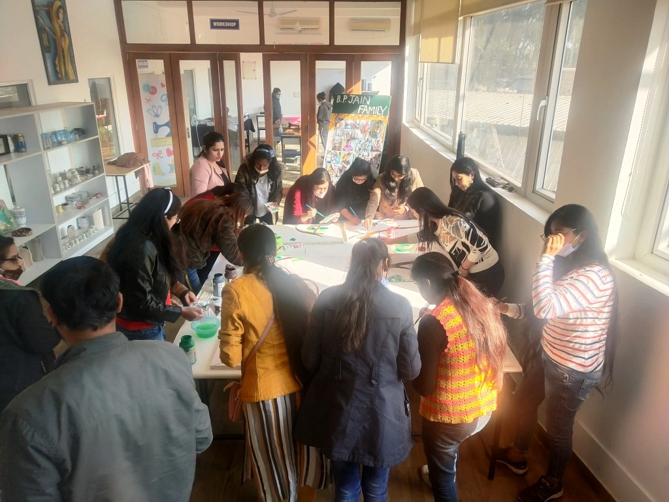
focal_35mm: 30
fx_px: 580
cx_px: 334
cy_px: 251
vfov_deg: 46.8
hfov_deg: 60.0
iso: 93
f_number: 1.8
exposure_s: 1/397
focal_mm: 3.95
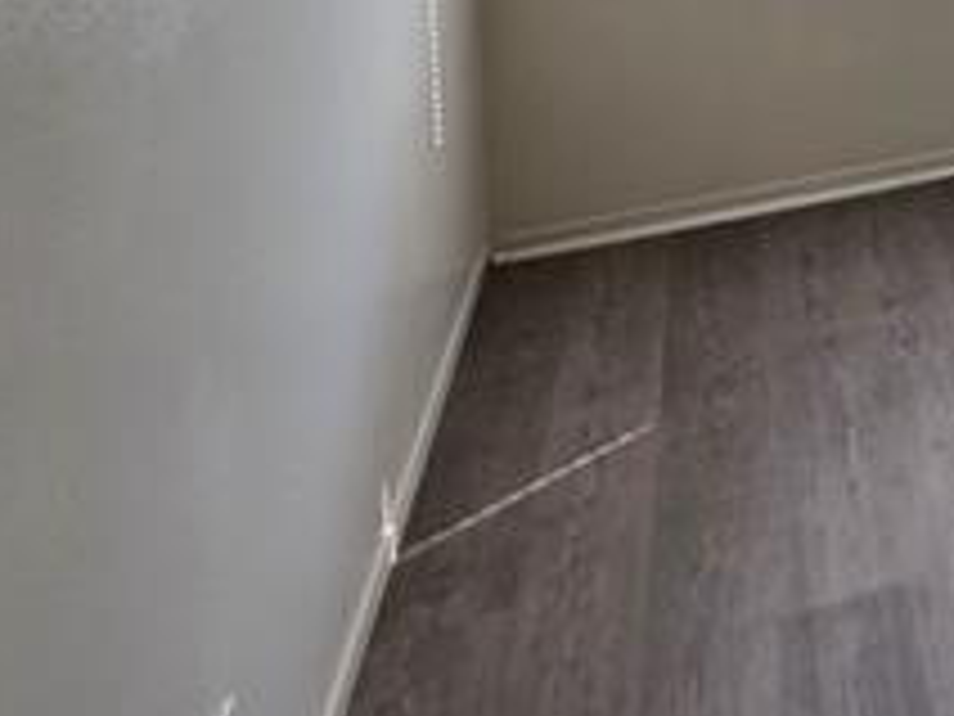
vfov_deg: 23.3
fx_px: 1350
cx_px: 1418
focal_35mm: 49
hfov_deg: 27.4
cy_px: -383
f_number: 1.9
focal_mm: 2.2
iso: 64
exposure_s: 1/120
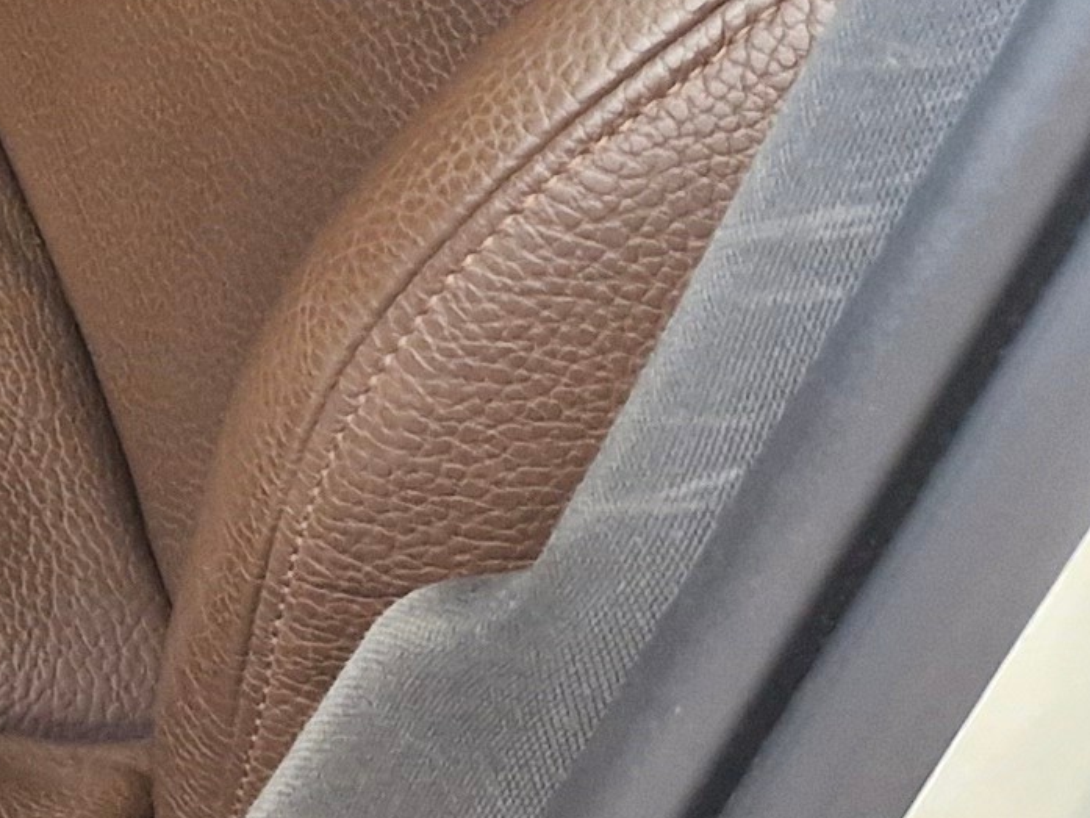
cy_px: -679
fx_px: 4157
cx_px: -1902
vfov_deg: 10.5
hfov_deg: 11.2
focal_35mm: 132
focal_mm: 5.54
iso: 500
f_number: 1.8
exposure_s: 1/50
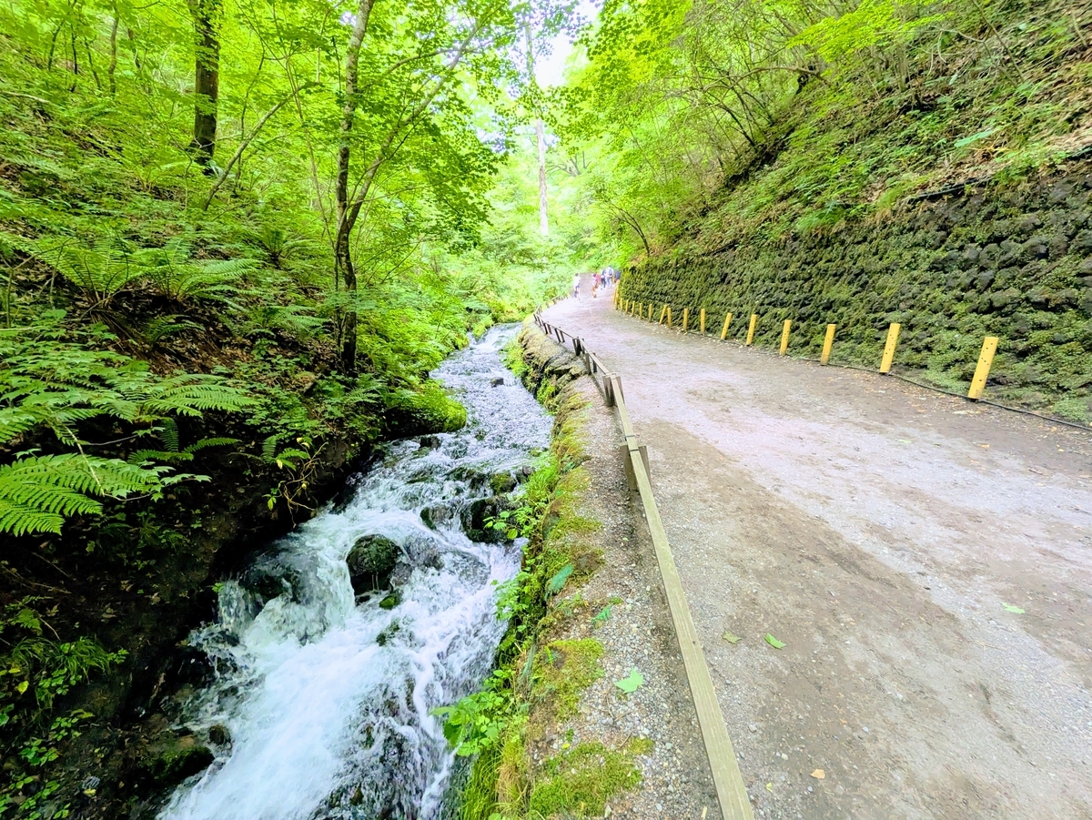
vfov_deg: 85.7
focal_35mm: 14
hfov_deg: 102.0
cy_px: 410
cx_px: 546
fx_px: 442
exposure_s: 1/120
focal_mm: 1.83
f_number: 2.2
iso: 134
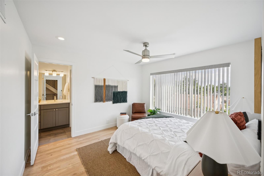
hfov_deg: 104.3
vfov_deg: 81.2
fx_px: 103
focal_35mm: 14
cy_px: 88
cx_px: 132
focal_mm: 14
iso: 400
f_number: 7.1
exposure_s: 1/250
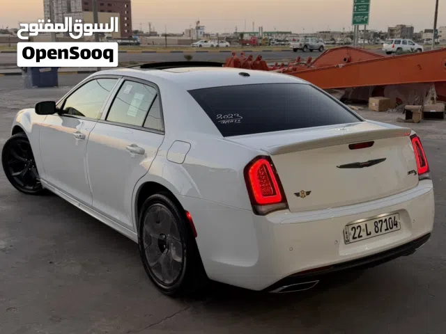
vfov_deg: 56.8
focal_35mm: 24
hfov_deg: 71.6
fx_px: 309
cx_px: 223
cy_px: 167
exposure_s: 1/150
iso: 64
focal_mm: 6.76
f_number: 1.78
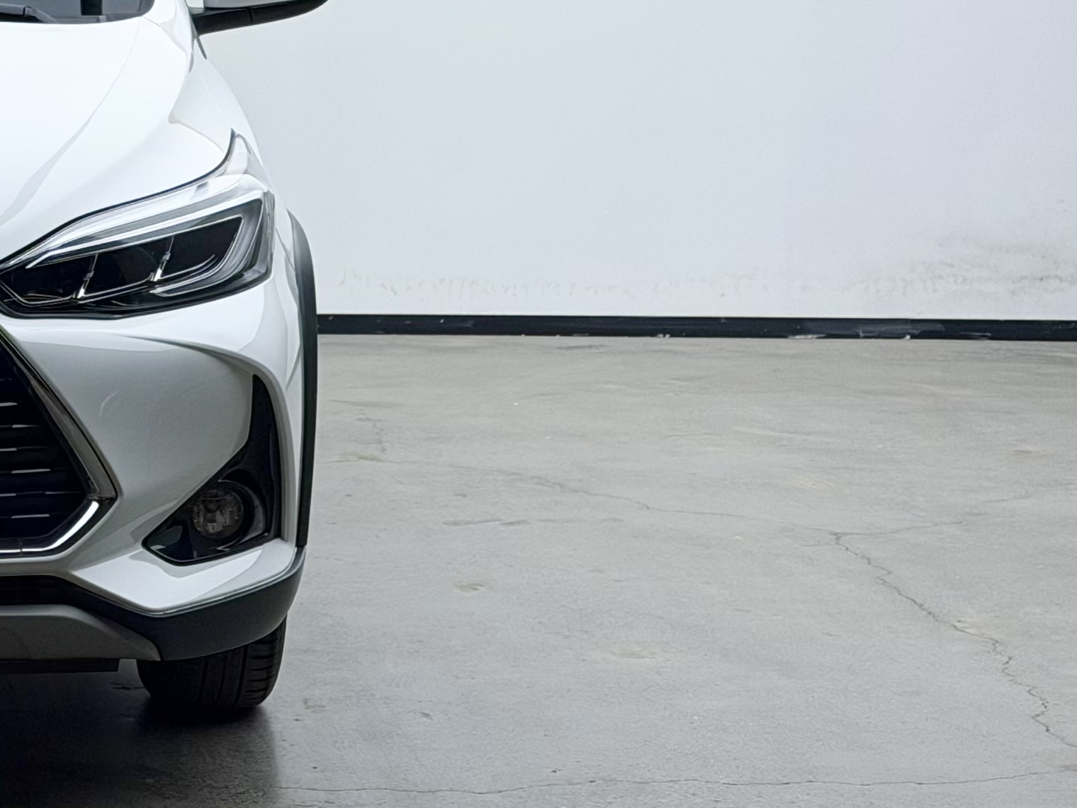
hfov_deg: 14.4
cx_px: -278
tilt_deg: -6.4
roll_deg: +0.2
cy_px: 246
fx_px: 4108
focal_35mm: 132
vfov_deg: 11.2
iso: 64
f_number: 1.78
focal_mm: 6.76
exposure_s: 1/265
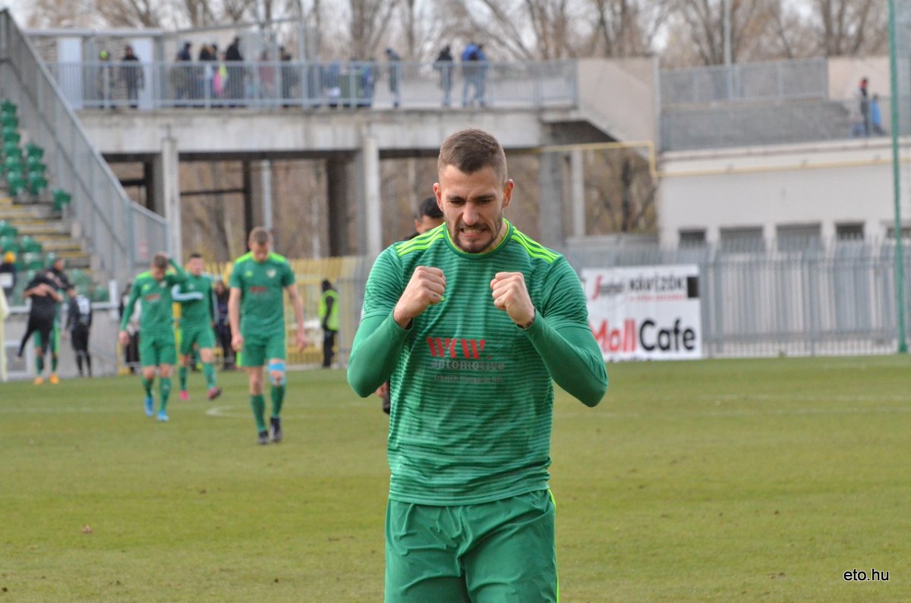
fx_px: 4735
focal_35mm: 188
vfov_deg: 7.3
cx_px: 456
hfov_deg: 11.0
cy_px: 302
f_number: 7.1
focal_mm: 125
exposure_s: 1/800
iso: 3200
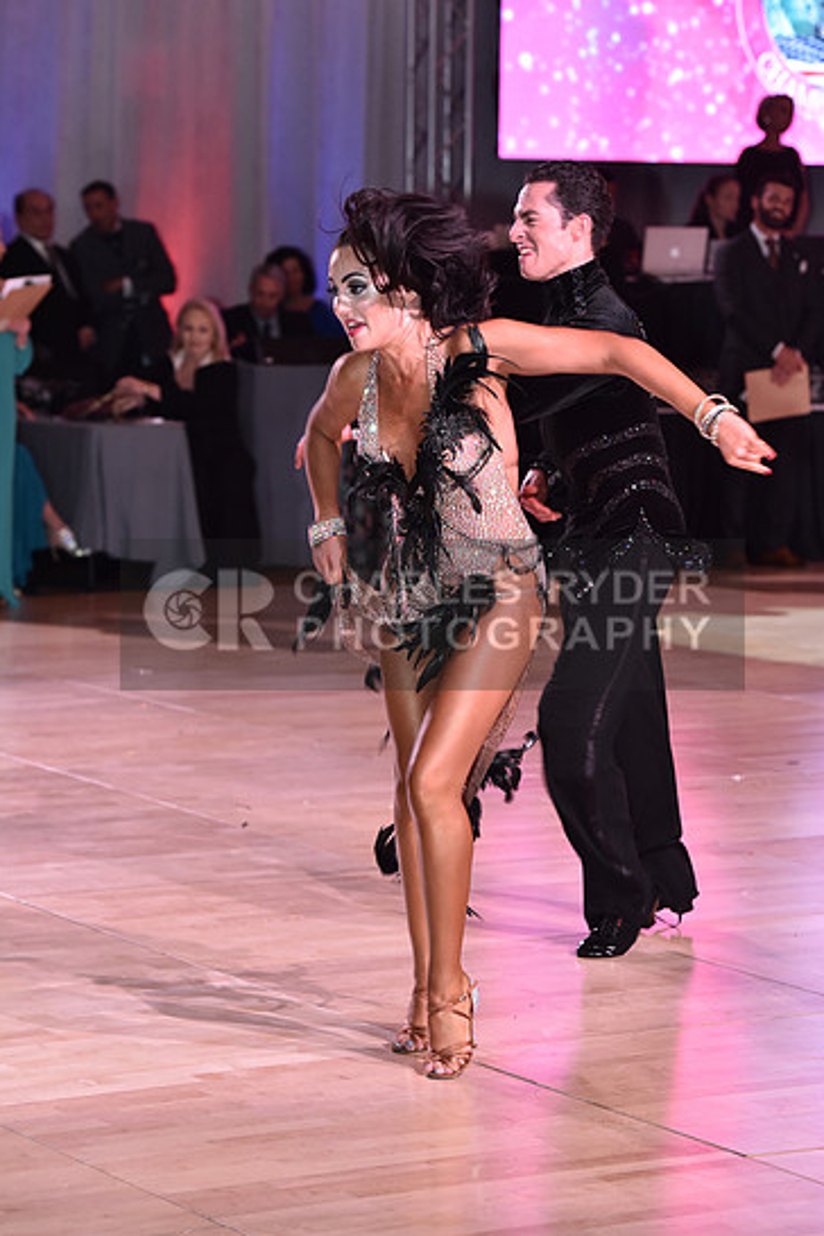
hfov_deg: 11.5
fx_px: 4085
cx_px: 434
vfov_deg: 17.2
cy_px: 616
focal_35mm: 119
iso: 1600
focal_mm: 112
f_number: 5
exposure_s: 1/250
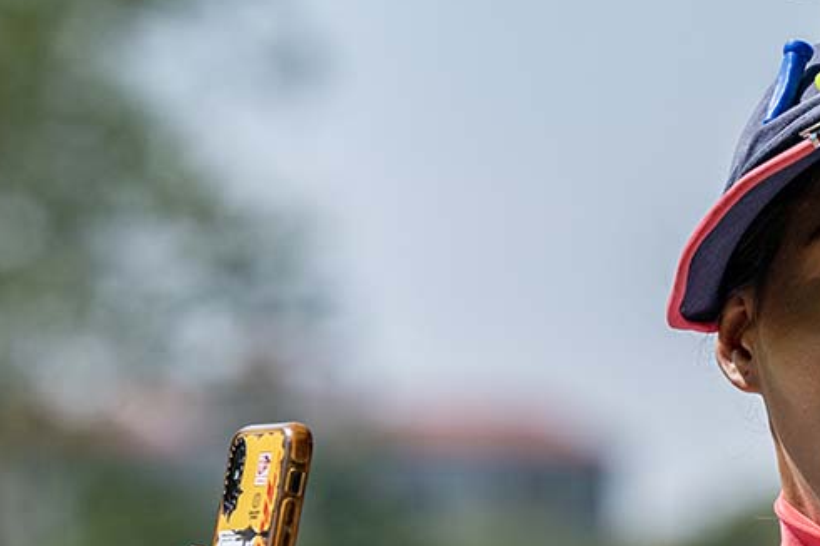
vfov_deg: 3.5
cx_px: 758
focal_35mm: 391
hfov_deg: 5.3
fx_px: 8903
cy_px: 499
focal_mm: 200
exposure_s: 1/2000
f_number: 5.6
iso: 360
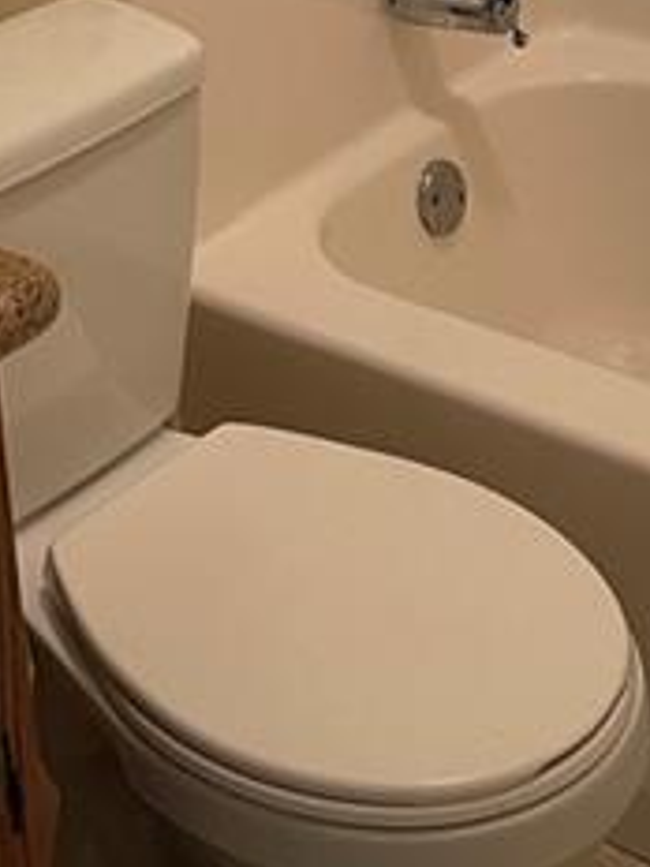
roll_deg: +5.5
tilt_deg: -9.6
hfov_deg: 16.9
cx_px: 26
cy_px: -471
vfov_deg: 19.5
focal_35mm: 86
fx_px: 2153
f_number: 1.6
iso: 80
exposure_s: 1/60
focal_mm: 5.1
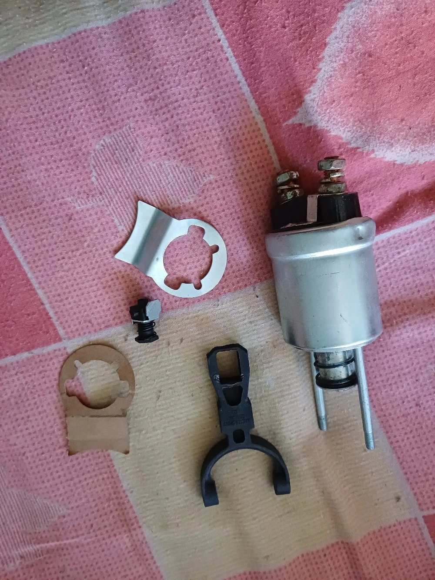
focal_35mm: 25
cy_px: 290
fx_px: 419
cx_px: 218
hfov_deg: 54.9
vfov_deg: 69.4
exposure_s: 1/20
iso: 1000
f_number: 1.8
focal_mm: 4.65
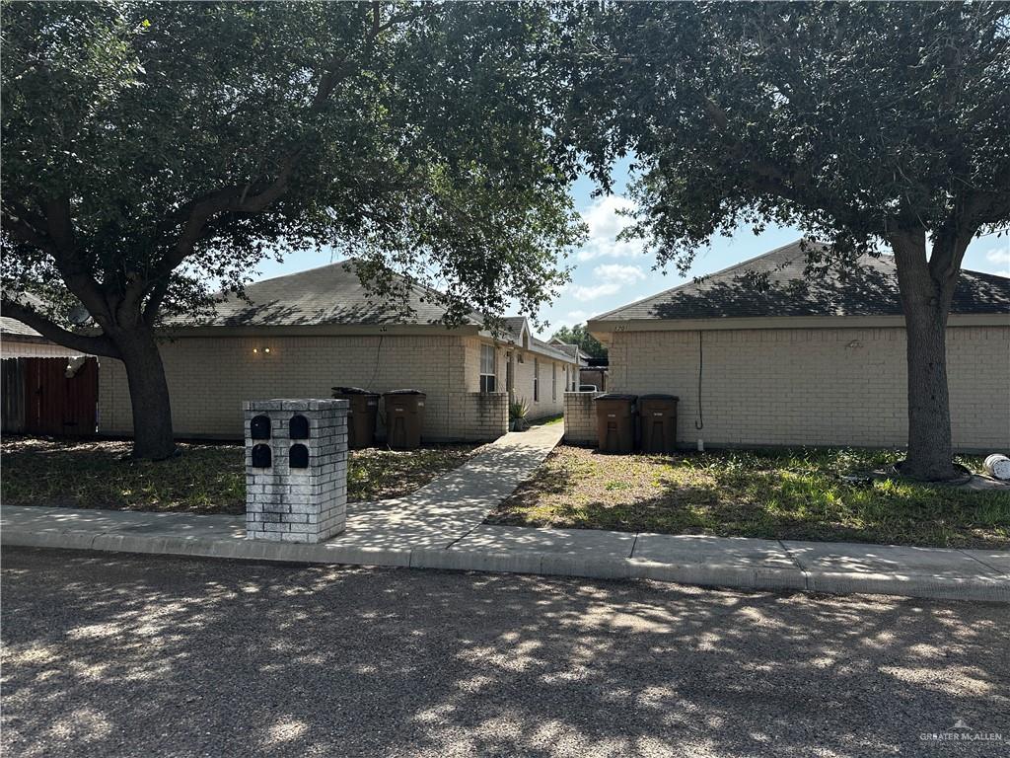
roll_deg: -0.3
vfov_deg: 56.8
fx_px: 700
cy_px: 379
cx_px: 505
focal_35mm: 24
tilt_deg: +1.7
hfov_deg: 71.6
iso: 80
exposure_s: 1/1880
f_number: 1.78
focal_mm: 6.86
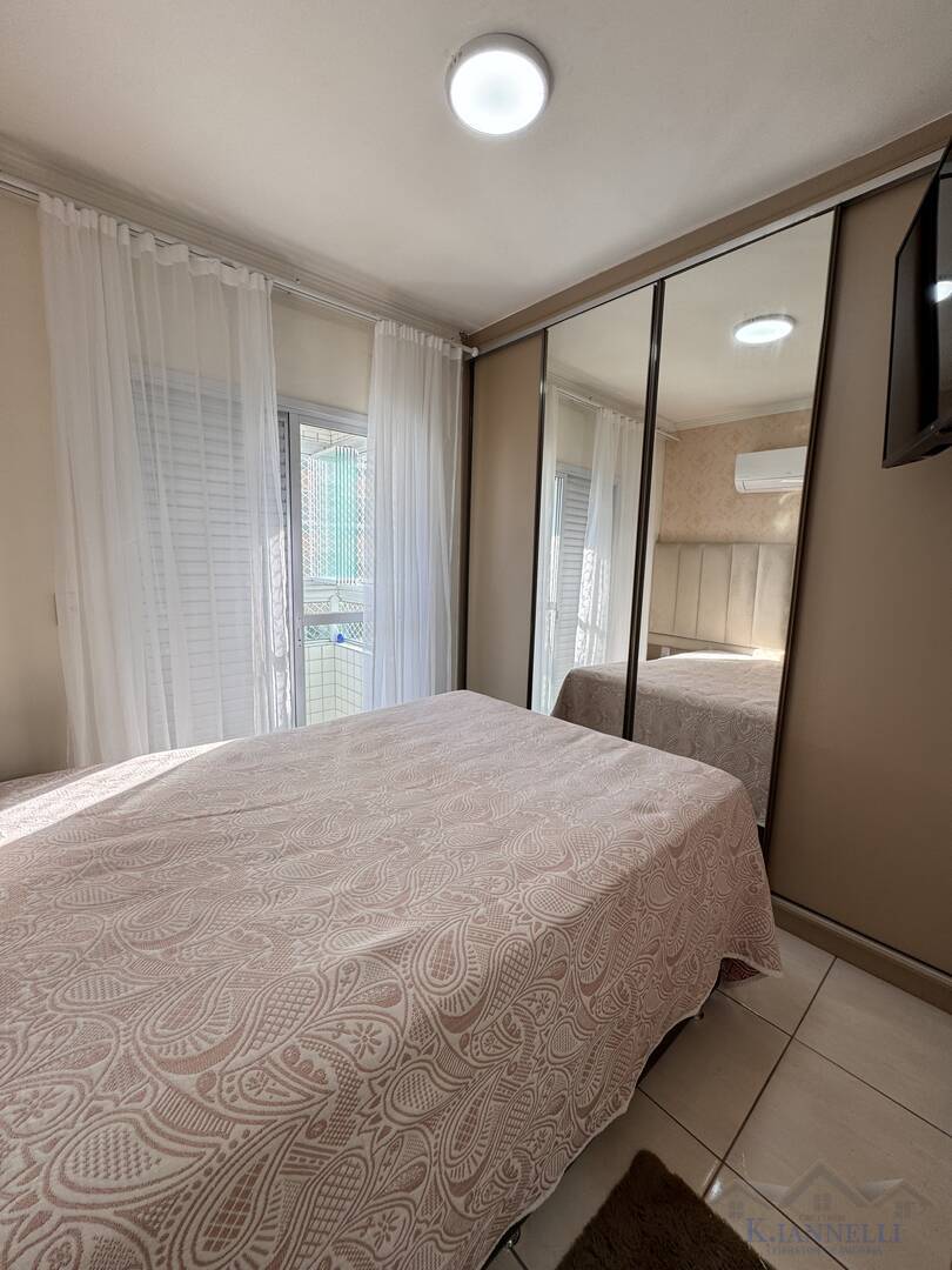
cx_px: 476
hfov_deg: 85.7
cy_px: 635
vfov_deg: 102.1
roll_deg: -0.8
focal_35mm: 14
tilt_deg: -7.4
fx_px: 513
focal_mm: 2.22
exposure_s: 1/120
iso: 50
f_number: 2.2
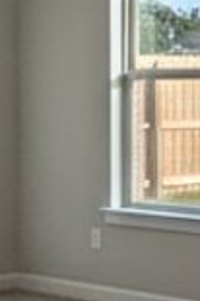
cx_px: 93
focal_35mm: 193
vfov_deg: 10.6
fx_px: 1612
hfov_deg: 7.1
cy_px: 68
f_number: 1.68
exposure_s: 1/934
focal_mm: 6.8
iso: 853
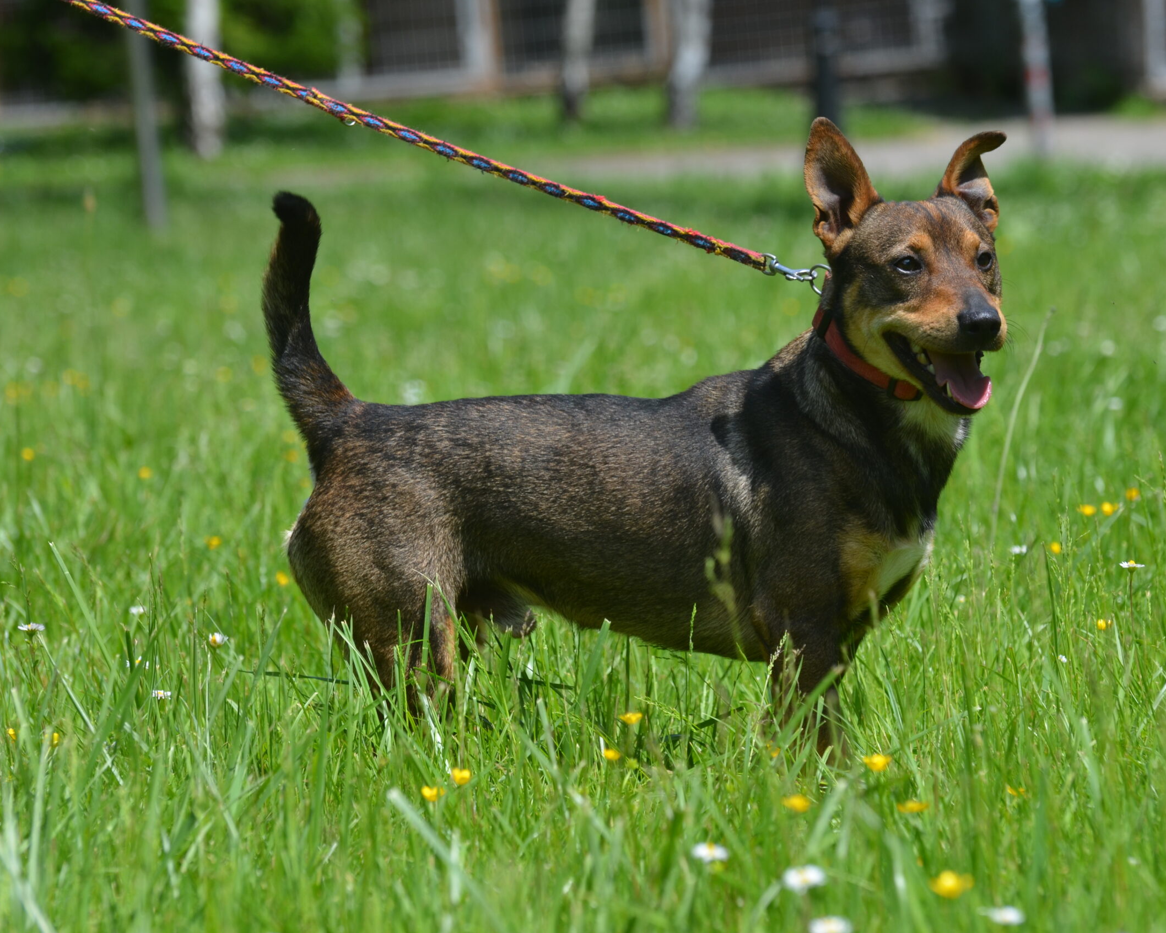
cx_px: 674
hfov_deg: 8.1
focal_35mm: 238
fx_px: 8214
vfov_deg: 6.5
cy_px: 466
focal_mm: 140
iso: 200
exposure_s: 1/640
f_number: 6.3
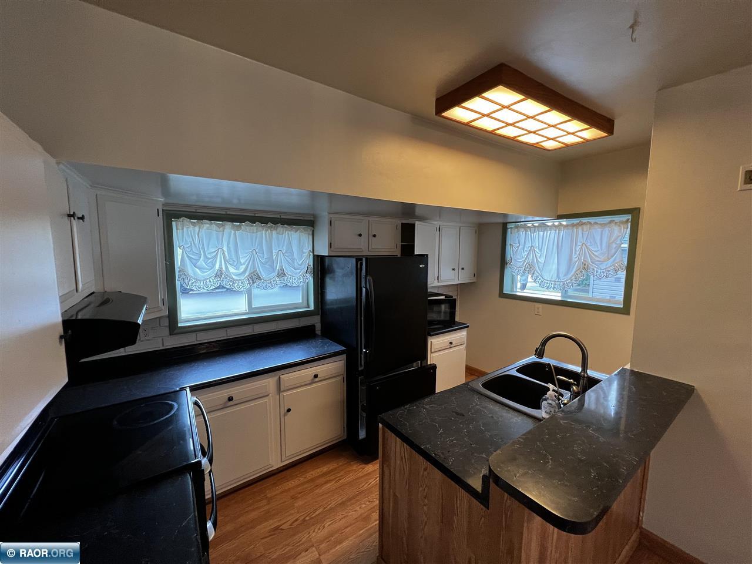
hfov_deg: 106.2
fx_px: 282
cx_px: 376
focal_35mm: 13
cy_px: 282
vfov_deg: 89.9
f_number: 1.8
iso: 160
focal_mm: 1.57
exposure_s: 1/120
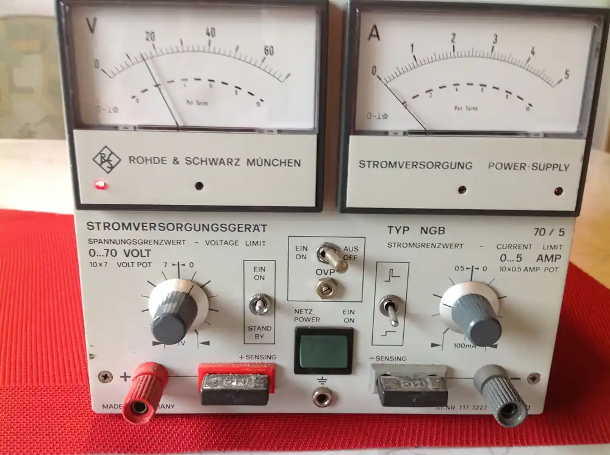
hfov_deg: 52.7
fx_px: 616
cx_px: 305
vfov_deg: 40.6
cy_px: 228
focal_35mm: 35
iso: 64
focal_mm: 4.28
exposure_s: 1/17
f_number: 2.4
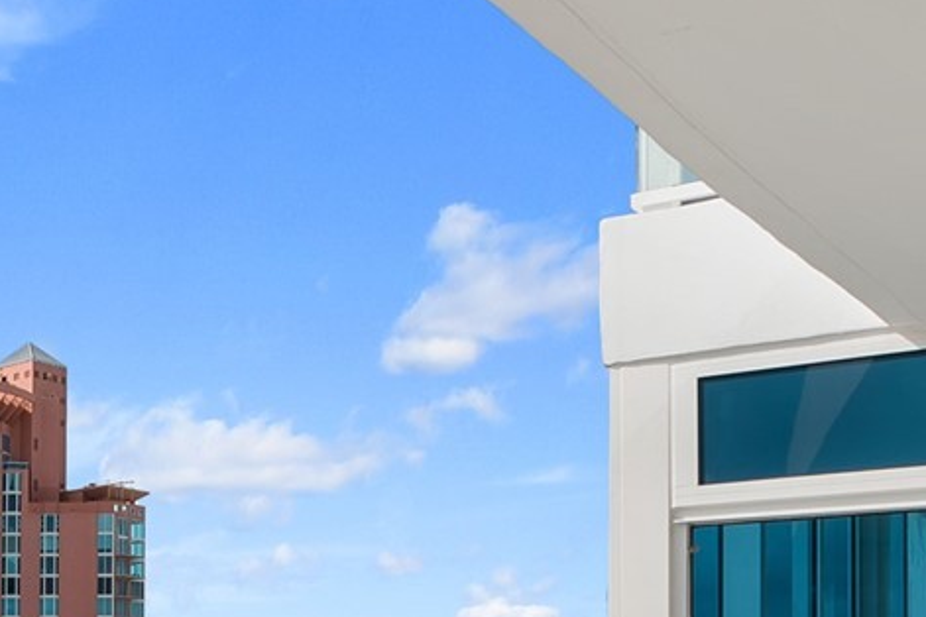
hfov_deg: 30.8
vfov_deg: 23.4
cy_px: 689
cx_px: -205
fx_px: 1389
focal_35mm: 54
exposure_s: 1/800
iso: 100
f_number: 8
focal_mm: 10
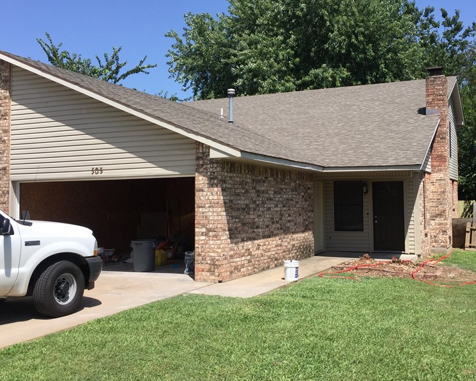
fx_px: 550
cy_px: 179
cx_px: 283
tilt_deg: +4.9
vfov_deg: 38.2
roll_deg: -0.4
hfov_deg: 46.6
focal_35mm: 39
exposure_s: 1/1883
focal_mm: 4.15
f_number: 2.2
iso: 32
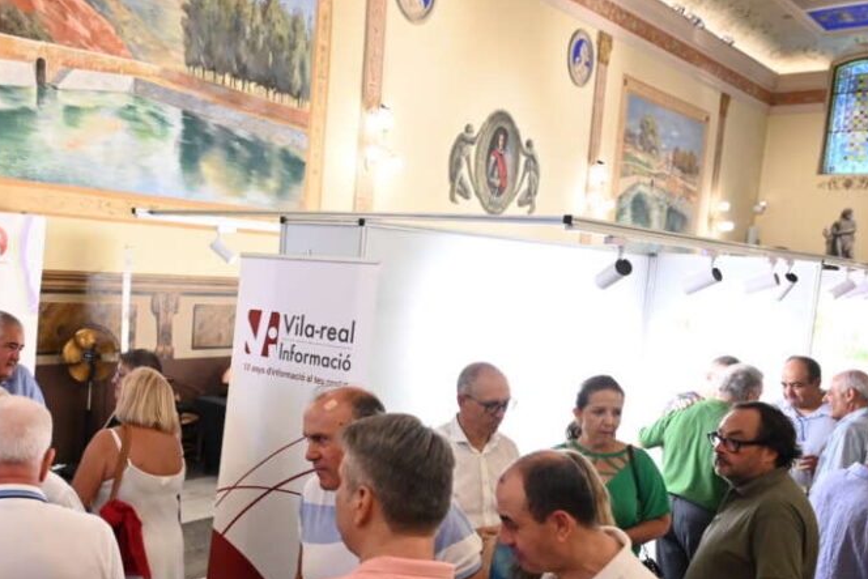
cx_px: 310
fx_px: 892
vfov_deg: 35.6
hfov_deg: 51.2
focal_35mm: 37
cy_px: 382
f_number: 4
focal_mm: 24
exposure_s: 1/250
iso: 6400
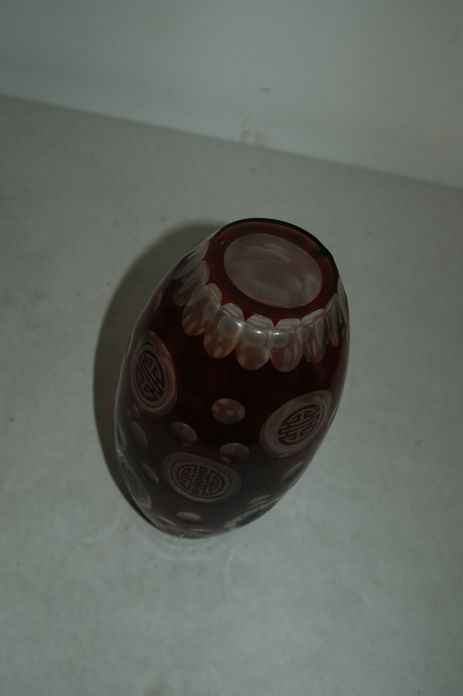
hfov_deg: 23.7
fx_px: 1102
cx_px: 232
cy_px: 348
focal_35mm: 57
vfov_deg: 35.1
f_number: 5.6
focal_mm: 38
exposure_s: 1/125
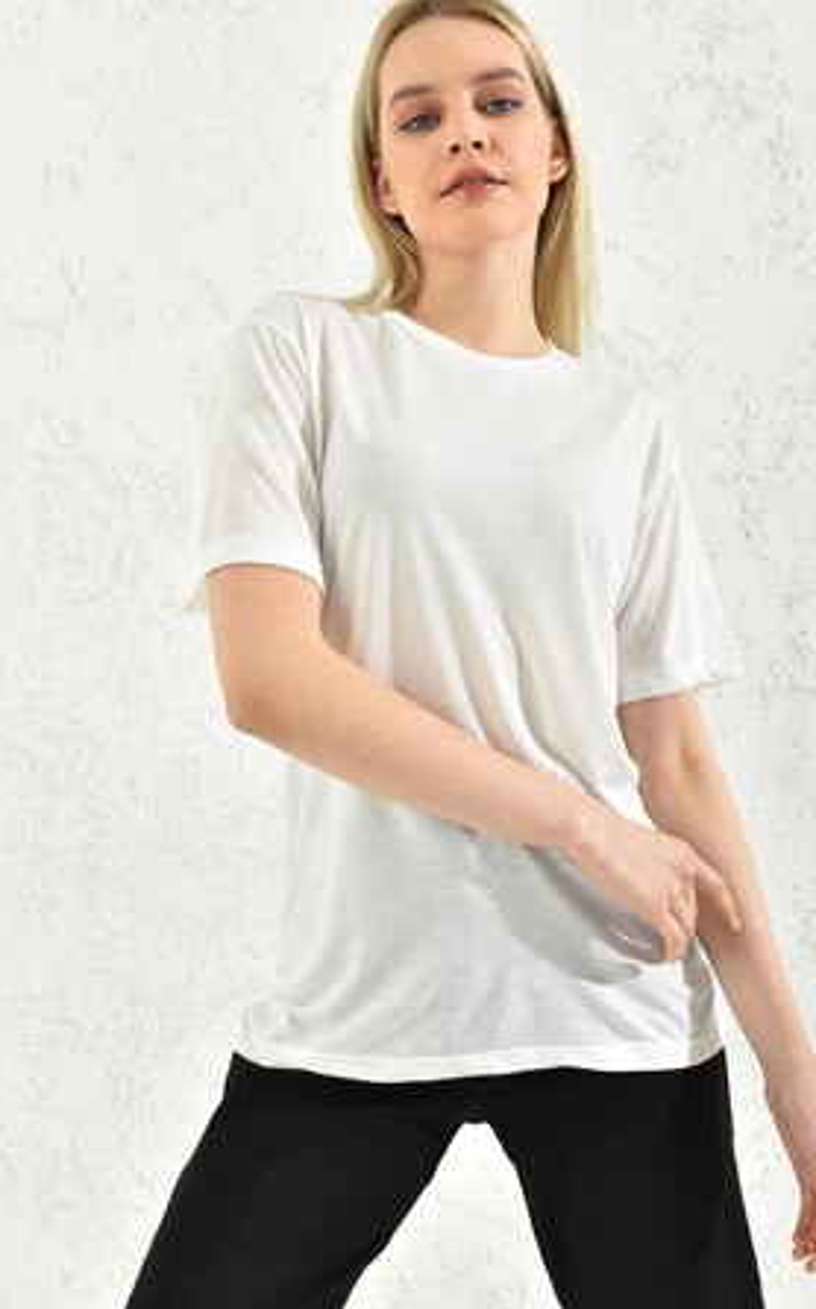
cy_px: 578
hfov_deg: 30.4
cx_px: 499
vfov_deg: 47.1
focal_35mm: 42
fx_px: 1497
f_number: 7.1
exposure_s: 1/160
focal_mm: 34
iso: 100
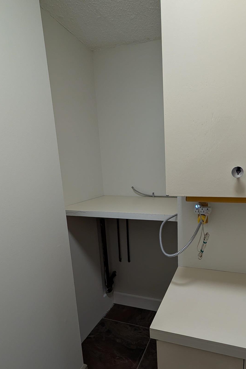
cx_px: 168
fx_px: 185
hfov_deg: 65.2
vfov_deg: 89.7
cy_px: 202
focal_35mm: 18
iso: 68
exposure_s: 1/60
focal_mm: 2.02
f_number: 1.7
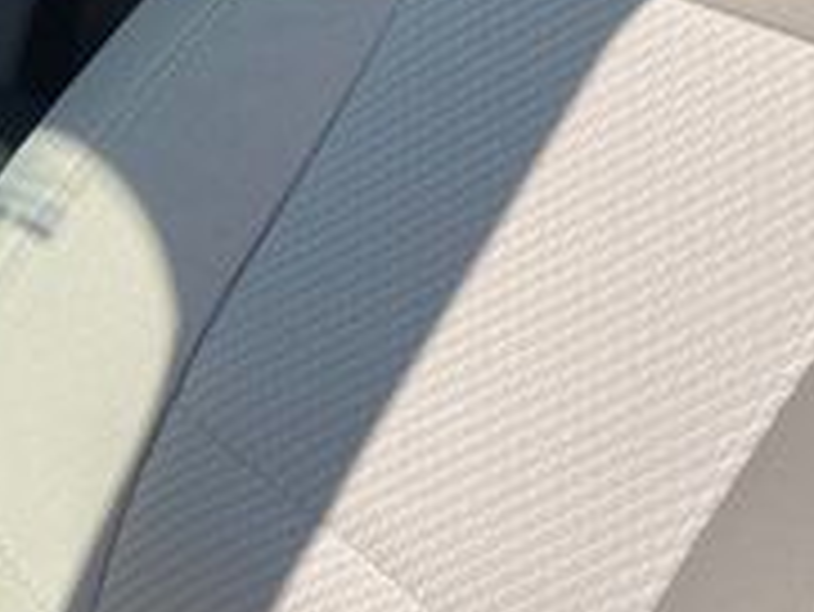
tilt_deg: -26.3
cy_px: 292
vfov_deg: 16.1
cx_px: -184
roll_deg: +0.1
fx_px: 2165
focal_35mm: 92
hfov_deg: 19.9
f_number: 1.6
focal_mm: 4.2
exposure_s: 1/1401
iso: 32
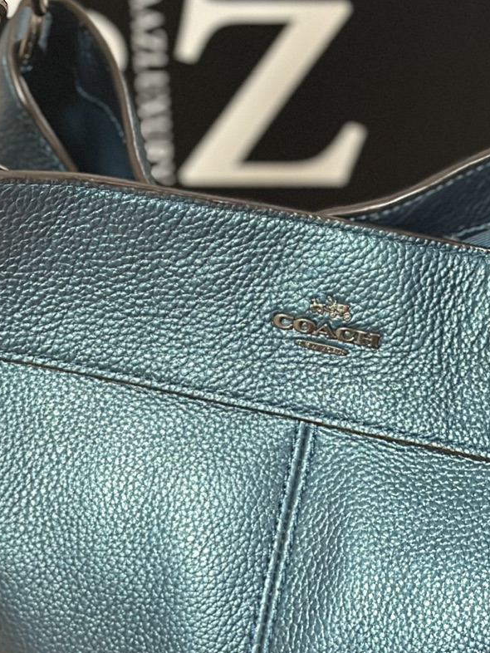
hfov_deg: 11.9
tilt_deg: -36.8
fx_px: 2358
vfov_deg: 15.8
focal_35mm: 125
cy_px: 278
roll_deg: +3.8
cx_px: 258
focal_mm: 6.86
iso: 640
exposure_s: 1/33
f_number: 1.78
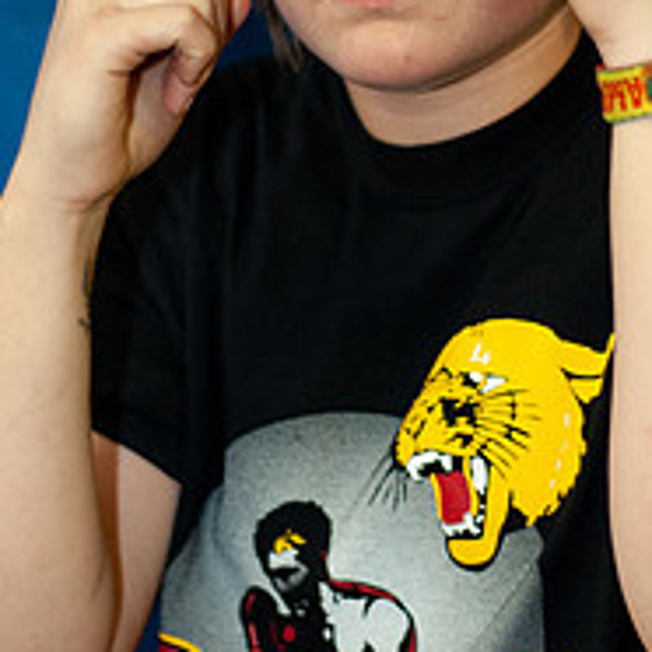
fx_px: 3282
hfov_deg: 11.3
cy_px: 165
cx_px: 436
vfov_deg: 11.3
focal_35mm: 154
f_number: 2
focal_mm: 50
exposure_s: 1/125
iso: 500
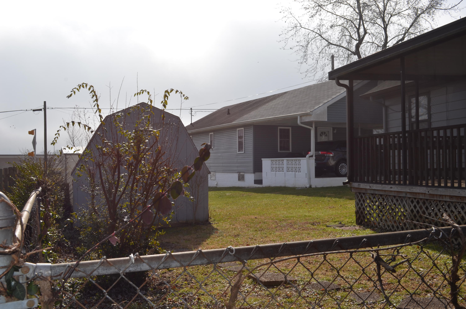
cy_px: 154
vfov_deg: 34.1
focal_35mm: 39
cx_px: 233
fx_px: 504
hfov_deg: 49.6
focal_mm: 26
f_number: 11
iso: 100
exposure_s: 1/200
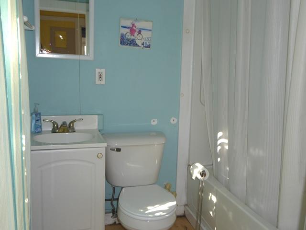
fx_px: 318
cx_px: 153
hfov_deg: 51.4
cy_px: 115
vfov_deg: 39.7
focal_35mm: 36
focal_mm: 6.3
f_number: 3.7
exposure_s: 1/60
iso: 100
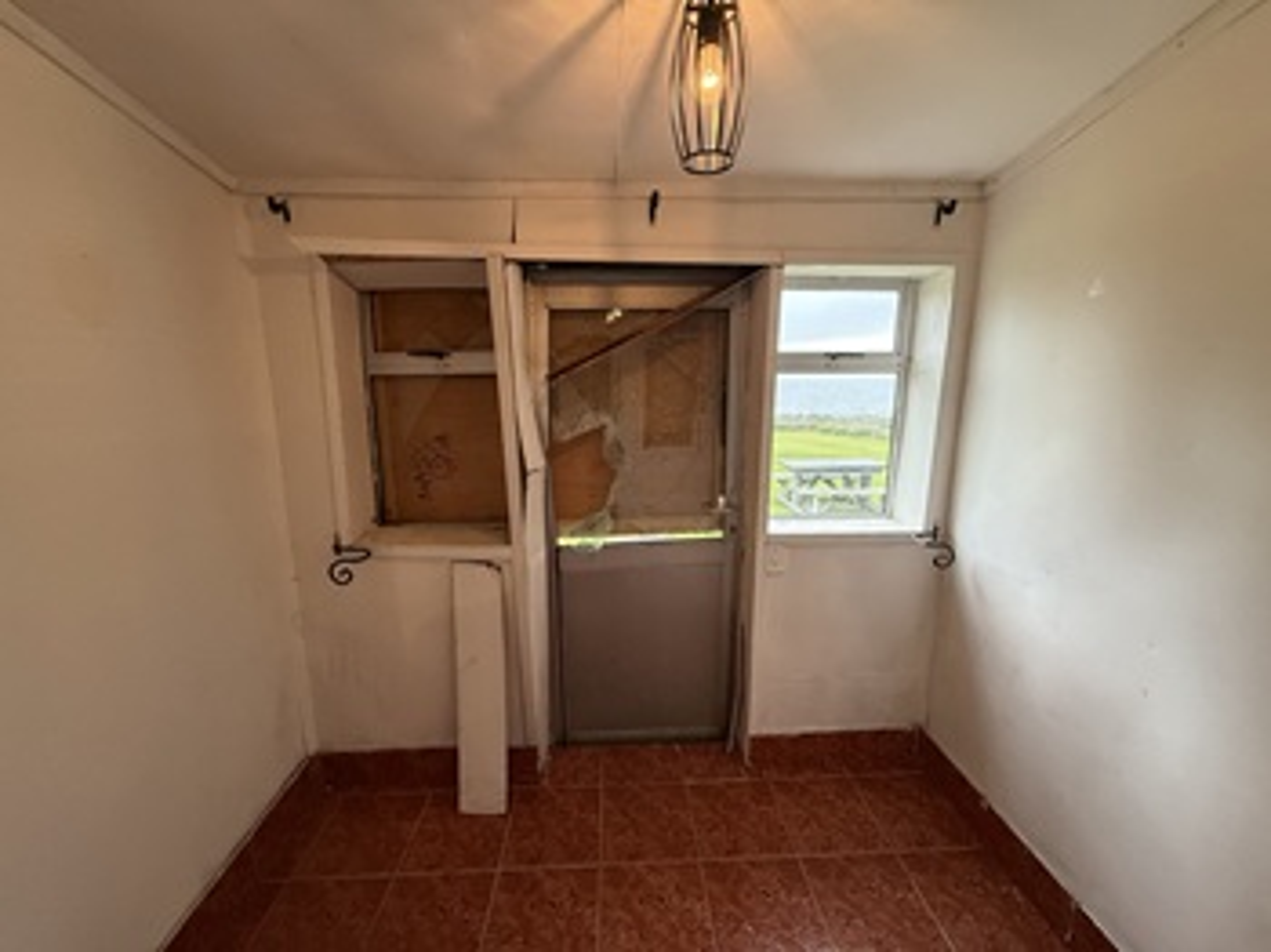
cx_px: 636
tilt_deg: -10.9
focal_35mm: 14
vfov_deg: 85.6
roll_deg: +0.1
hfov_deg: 102.1
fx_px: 514
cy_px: 476
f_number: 2.2
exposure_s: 1/100
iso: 400
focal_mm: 2.22
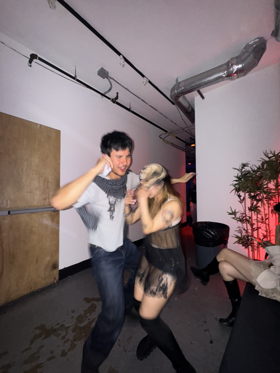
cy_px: 186
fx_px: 151
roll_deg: +0.4
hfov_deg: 85.7
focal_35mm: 14
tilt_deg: +2.5
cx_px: 140
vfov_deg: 102.1
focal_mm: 2.22
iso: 160
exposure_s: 1/16
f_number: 2.2
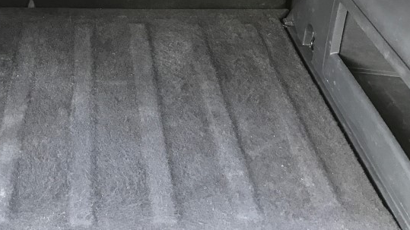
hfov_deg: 35.0
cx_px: 86
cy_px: -45
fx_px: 630
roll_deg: -0.8
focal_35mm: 58
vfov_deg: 19.5
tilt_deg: -24.0
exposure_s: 1/30
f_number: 1.8
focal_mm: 3.99
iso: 32
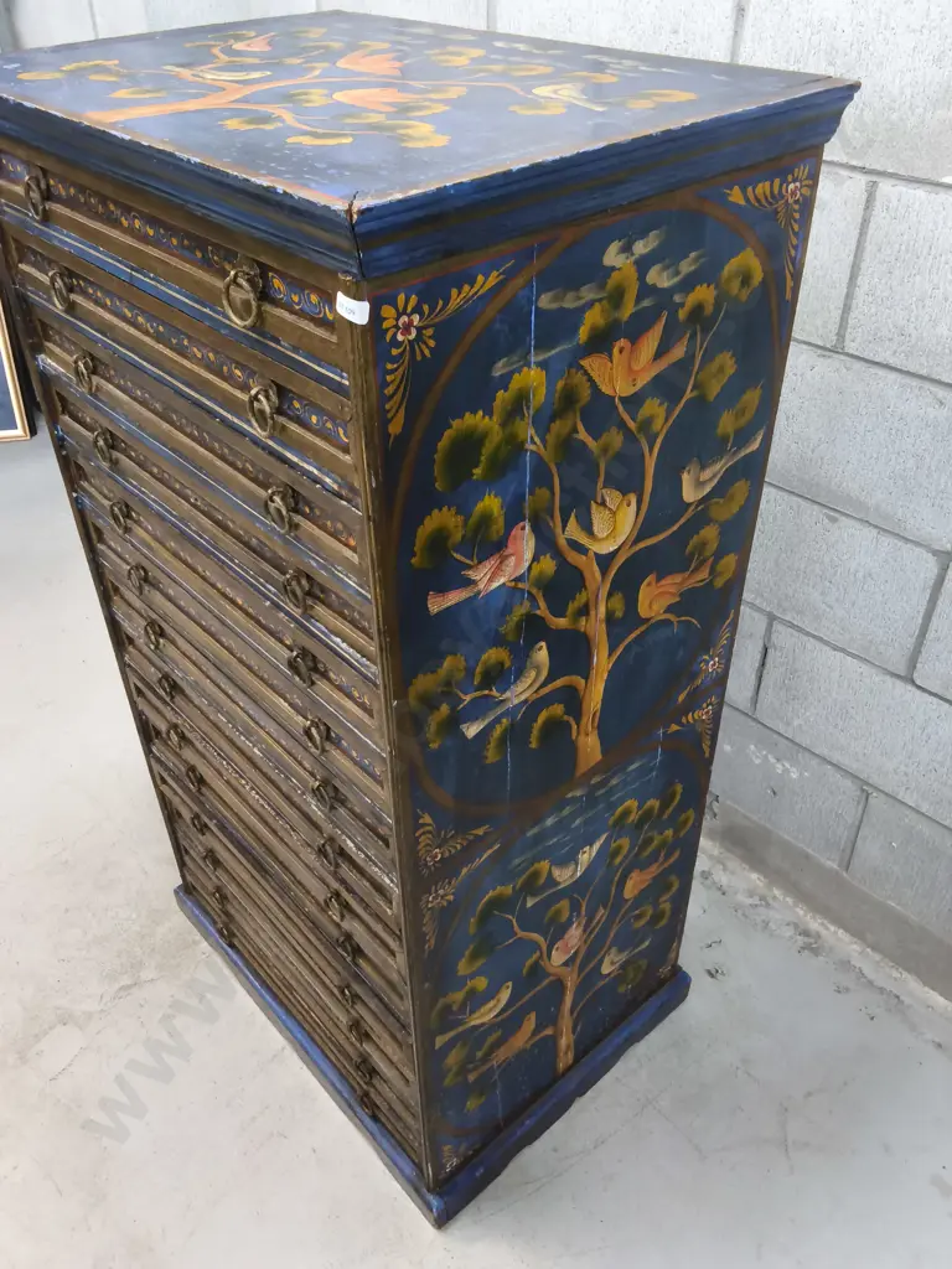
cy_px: 634
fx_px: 990
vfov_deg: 65.3
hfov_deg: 51.4
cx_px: 476
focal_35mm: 27
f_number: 2
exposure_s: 1/50
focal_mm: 2.87
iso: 320
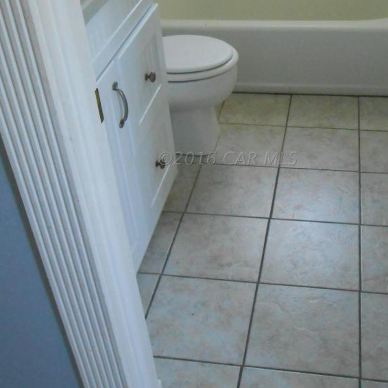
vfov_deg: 35.3
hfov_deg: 35.3
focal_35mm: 48
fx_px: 609
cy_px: 158
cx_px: 228
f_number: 3.8
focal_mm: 5.3
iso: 800
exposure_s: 1/50
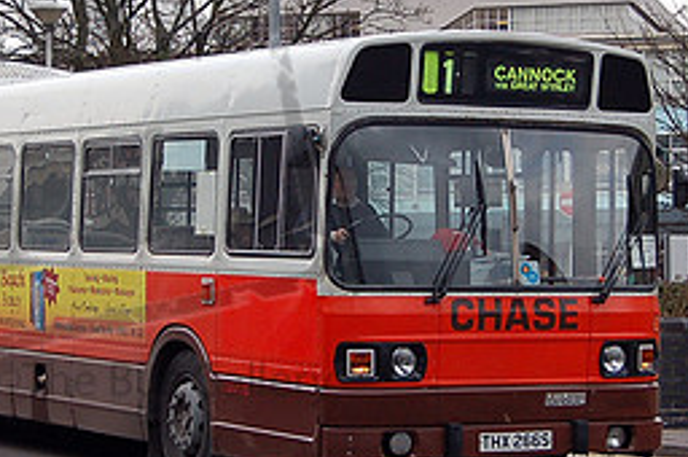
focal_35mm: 129
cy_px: 211
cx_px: 304
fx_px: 2462
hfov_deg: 15.9
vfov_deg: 10.6
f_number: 5
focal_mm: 38
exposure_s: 1/640
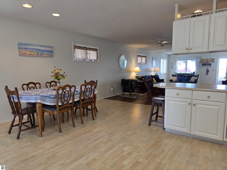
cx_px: 114
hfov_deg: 73.9
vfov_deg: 58.9
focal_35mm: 23
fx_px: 151
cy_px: 85
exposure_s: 1/120
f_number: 1.7
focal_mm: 6.3
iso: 64
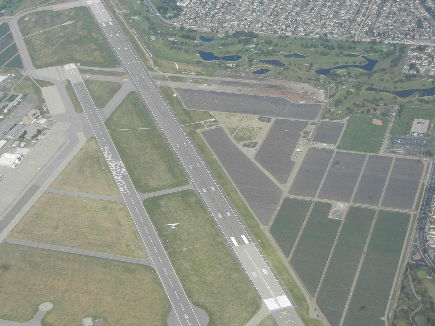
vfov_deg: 19.6
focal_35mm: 75
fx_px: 943
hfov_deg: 25.8
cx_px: 128
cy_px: 170
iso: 160
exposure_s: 1/301
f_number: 7.8
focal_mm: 9.3
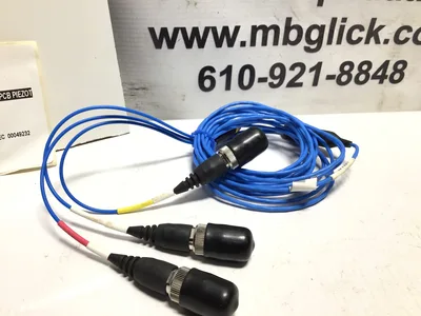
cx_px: 210
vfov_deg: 45.4
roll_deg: -3.0
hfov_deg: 58.4
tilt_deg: -31.5
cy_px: 158
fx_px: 377
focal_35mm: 31
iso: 40
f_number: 2.4
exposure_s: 1/120
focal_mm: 3.3
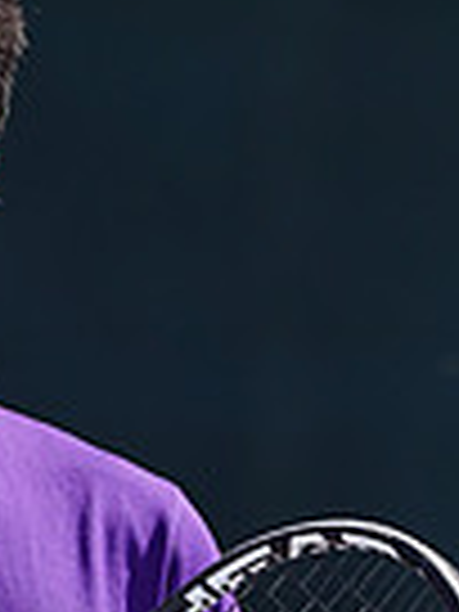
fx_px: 28977
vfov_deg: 1.2
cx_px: -133
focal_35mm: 1639
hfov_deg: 0.9
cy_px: 729
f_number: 9
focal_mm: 400
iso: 100
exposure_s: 1/250
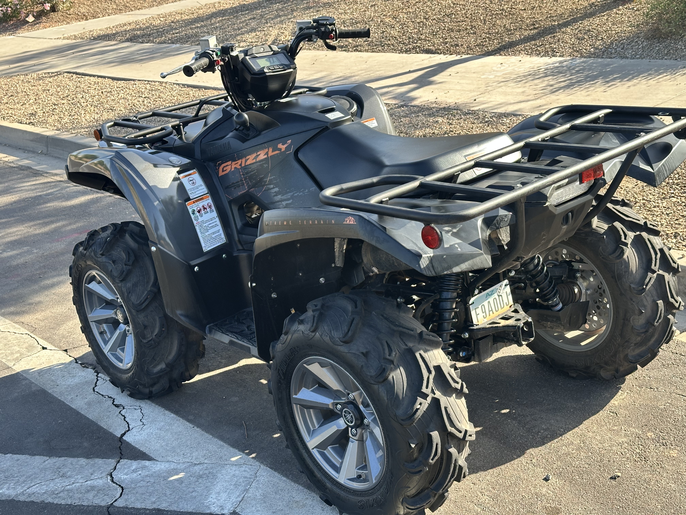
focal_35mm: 48
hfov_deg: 39.7
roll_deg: +8.2
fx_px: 951
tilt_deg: -19.8
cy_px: 258
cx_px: 343
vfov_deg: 30.3
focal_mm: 6.86
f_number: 1.78
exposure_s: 1/608
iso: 64
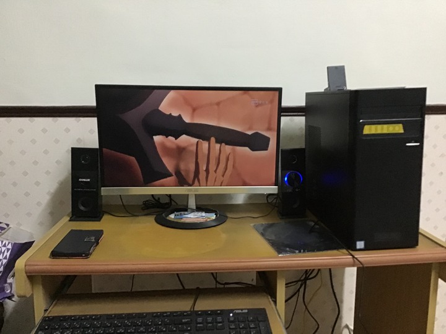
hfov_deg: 58.4
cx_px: 223
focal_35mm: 31
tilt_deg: -10.0
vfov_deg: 45.4
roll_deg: +1.2
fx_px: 399
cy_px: 167
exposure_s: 1/15
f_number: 2.4
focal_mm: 3.3
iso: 320
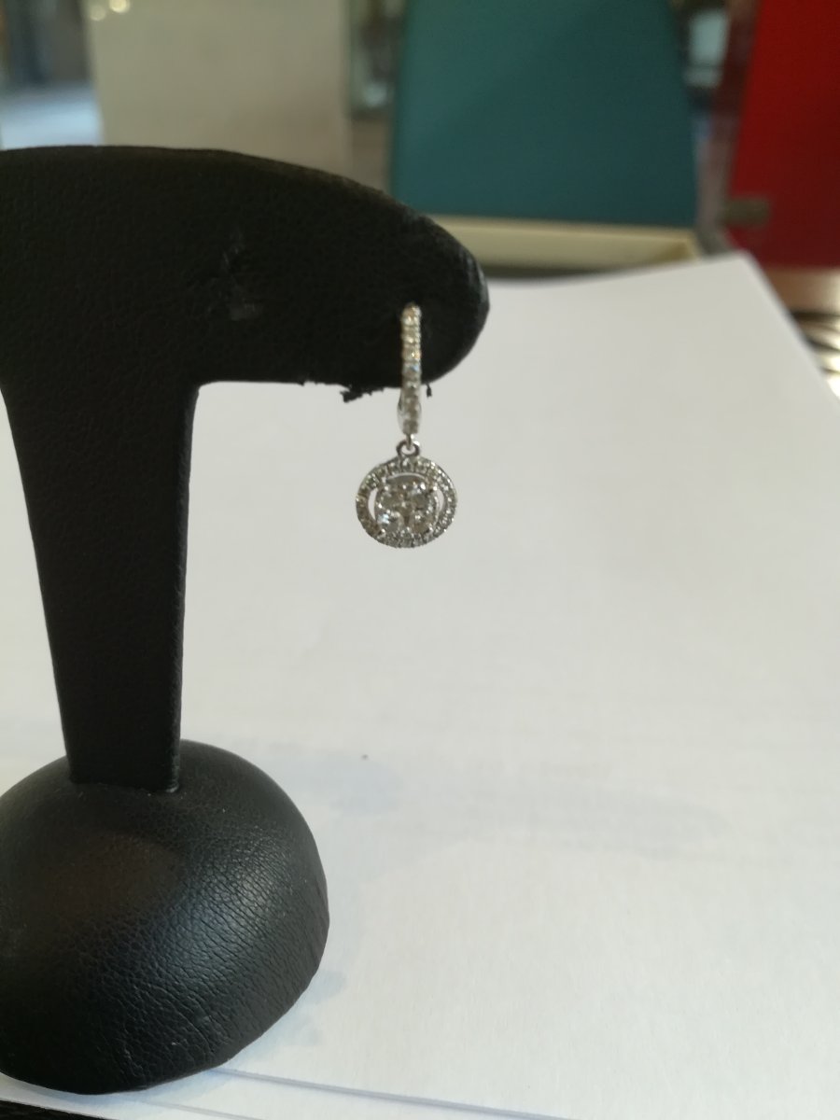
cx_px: 420
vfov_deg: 67.3
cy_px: 560
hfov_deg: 53.1
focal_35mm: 26
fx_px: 841
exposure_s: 1/40
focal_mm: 3.83
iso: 100
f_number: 2.2
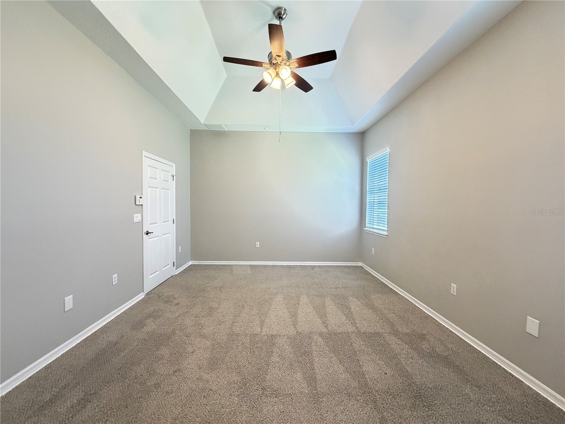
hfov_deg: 102.1
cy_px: 212
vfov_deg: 85.7
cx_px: 282
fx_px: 229
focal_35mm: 14
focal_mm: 2.22
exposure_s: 1/60
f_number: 2.2
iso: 500
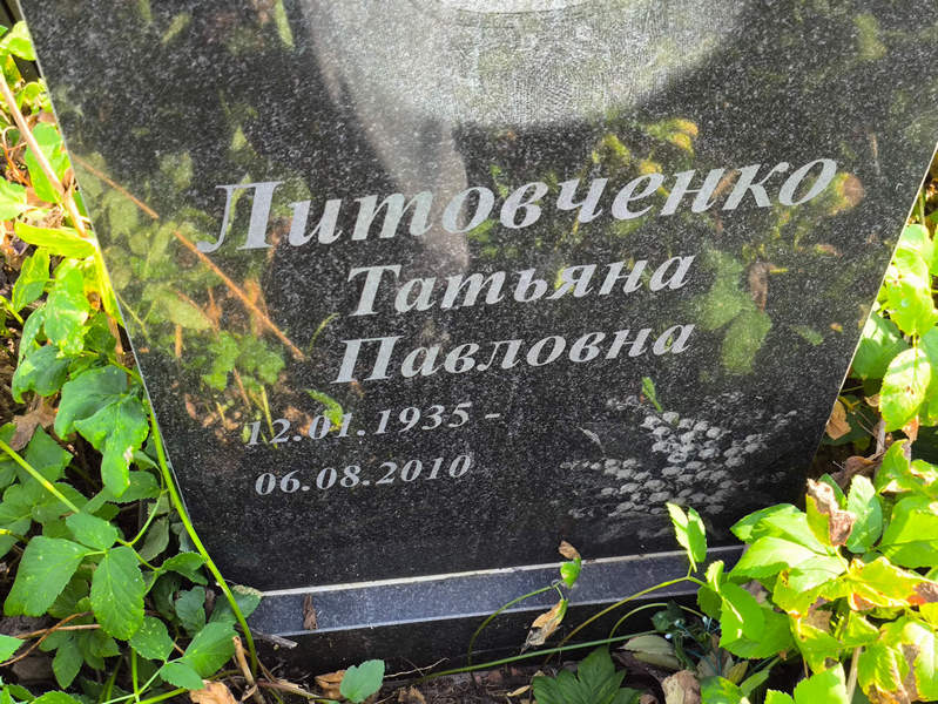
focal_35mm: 50
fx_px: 1355
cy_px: 352
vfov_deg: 29.1
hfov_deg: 38.2
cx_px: 469
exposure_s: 1/121
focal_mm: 4.71
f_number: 1.7
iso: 50
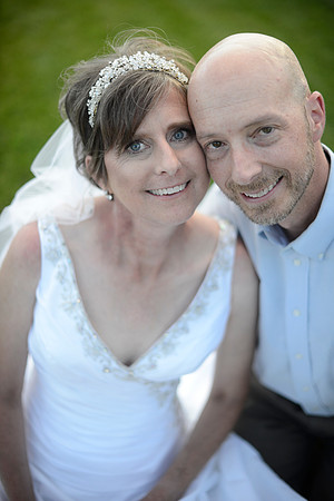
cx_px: 167
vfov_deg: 39.6
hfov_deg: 27.0
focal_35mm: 50
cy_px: 250
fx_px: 696
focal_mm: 50
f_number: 1.8
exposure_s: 1/1250
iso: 400
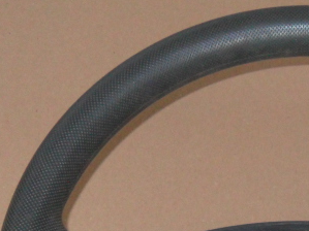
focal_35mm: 120
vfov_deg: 11.7
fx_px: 1071
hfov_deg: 16.1
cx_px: 311
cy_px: 368
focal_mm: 6.3
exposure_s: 1/45
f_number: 3
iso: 200
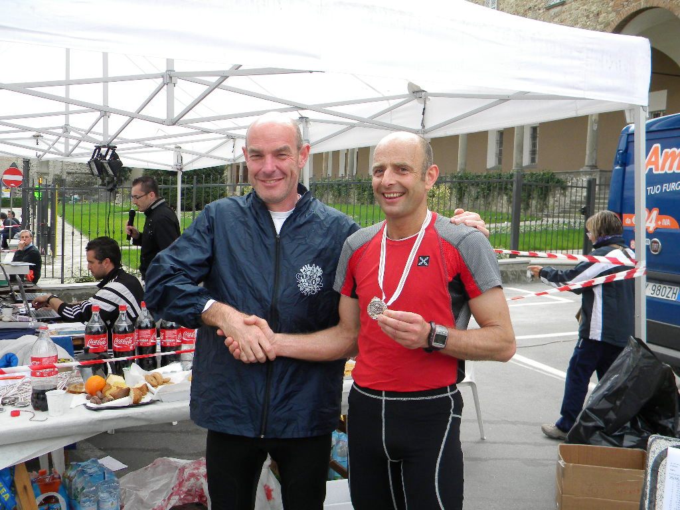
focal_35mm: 36
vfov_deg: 39.7
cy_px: 255
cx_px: 340
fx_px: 707
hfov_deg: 51.4
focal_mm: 6.4
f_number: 3.7
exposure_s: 1/500
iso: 153
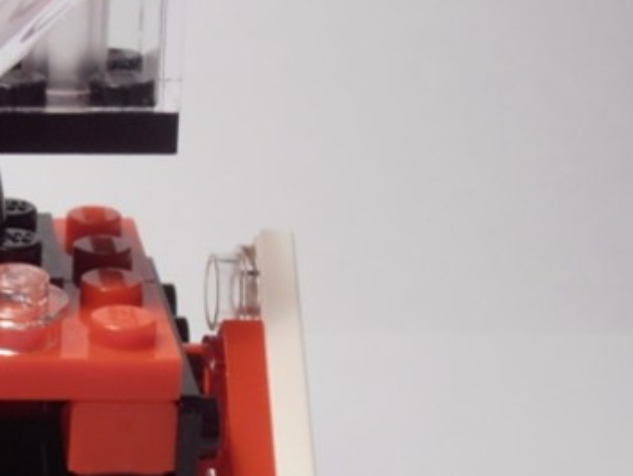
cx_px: -29
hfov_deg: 20.1
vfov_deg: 15.7
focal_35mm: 94
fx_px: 1720
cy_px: 330
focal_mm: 6.61
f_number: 3.9
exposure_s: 1/40
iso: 80
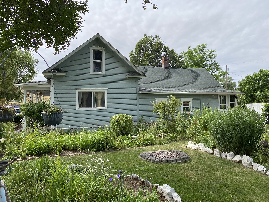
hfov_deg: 67.3
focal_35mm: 26
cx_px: 134
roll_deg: +1.6
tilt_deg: +2.8
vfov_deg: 53.1
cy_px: 101
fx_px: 202
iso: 32
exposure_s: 1/2463
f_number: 1.8
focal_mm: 4.25
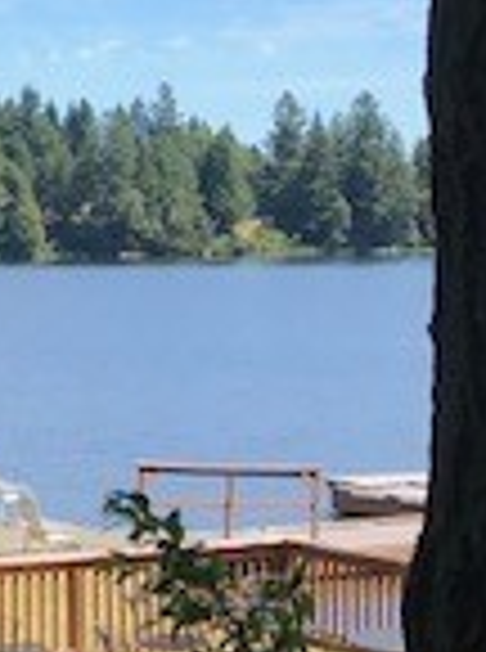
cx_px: -288
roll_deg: -0.7
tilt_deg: -0.1
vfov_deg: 15.9
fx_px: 2332
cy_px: 283
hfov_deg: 11.3
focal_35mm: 124
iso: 20
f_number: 1.8
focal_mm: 3.99
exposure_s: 1/1244
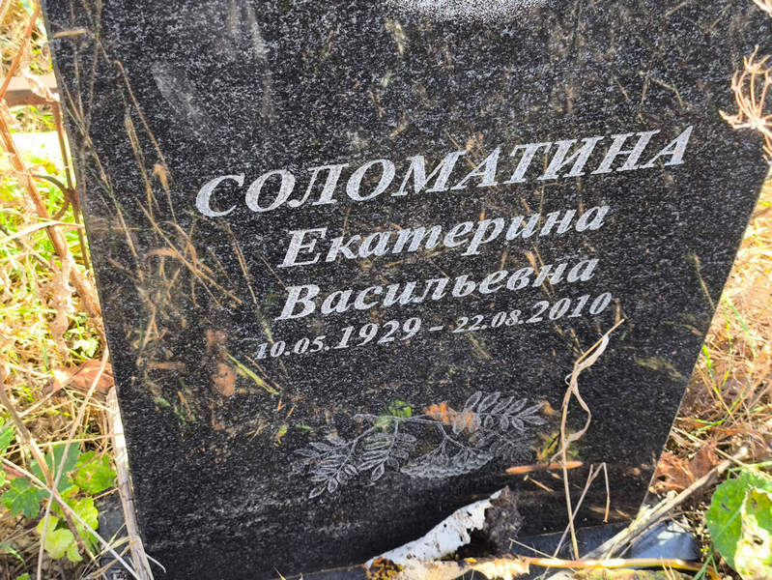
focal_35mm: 50
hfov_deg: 38.2
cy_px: 290
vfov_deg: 29.1
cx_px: 386
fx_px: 1116
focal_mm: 4.71
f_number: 1.7
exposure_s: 1/108
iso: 50
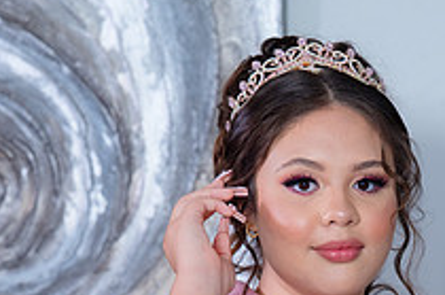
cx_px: 336
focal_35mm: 214
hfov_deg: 9.6
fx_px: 2639
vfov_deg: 6.4
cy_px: 328
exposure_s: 1/100
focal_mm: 74
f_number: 3.5
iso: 1250
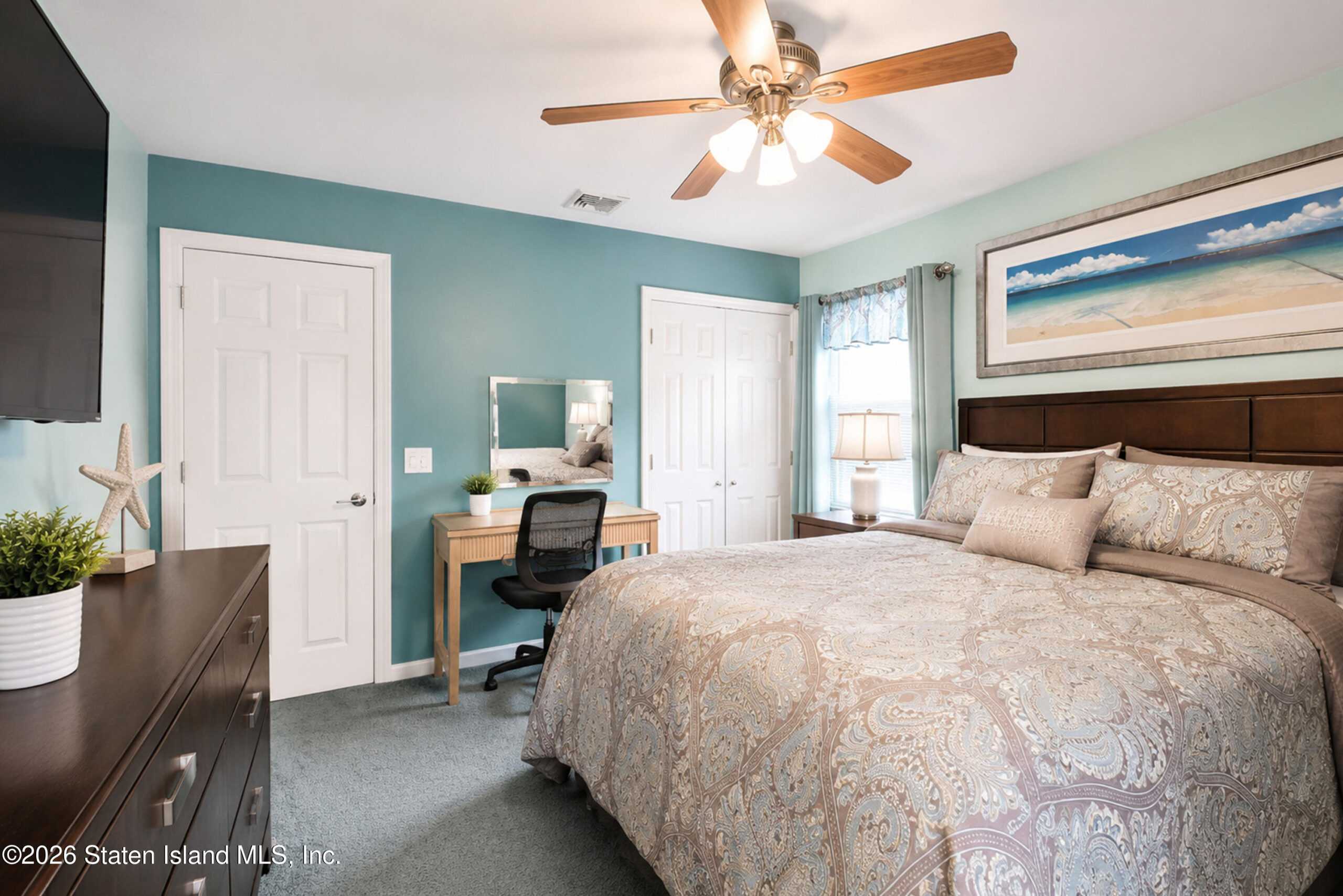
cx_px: 672
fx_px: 560
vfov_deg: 77.3
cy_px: 448
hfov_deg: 100.4
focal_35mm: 15
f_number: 5
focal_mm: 10
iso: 2000
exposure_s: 1/50
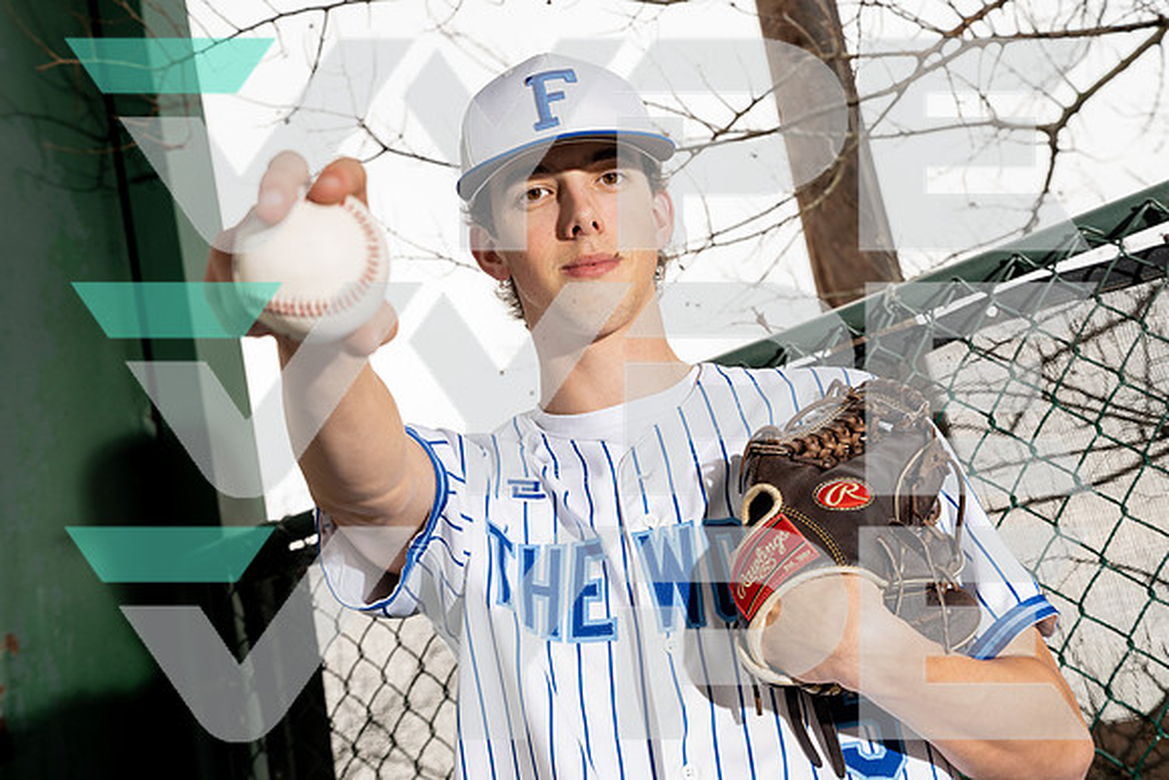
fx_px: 1754
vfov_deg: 25.1
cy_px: 390
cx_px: 584
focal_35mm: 54
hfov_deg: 36.9
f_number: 6.3
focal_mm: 54
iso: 640
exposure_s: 1/250
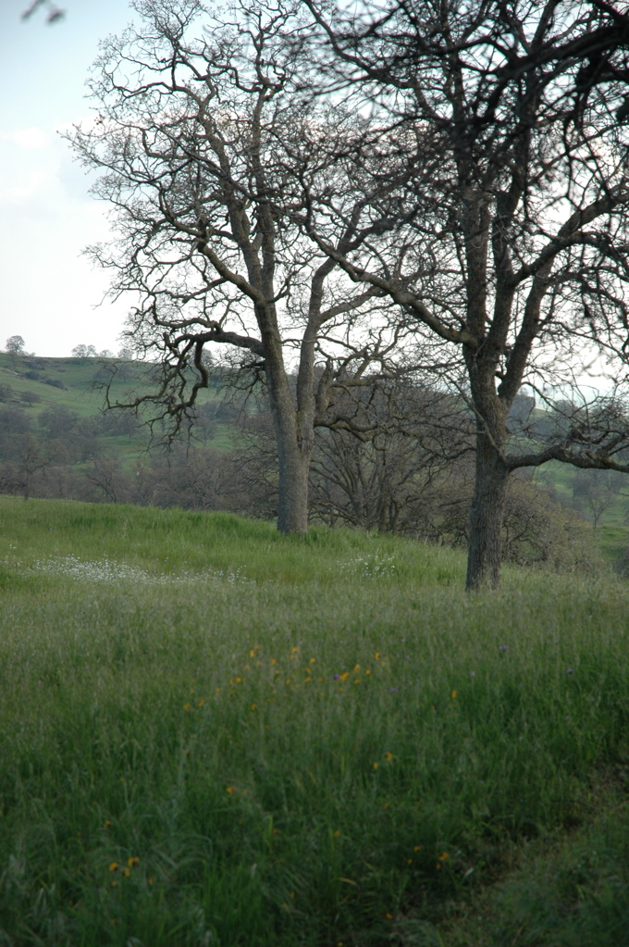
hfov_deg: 13.0
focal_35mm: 105
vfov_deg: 19.5
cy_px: 474
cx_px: 314
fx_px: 2757
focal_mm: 70
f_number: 4.5
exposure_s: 1/400
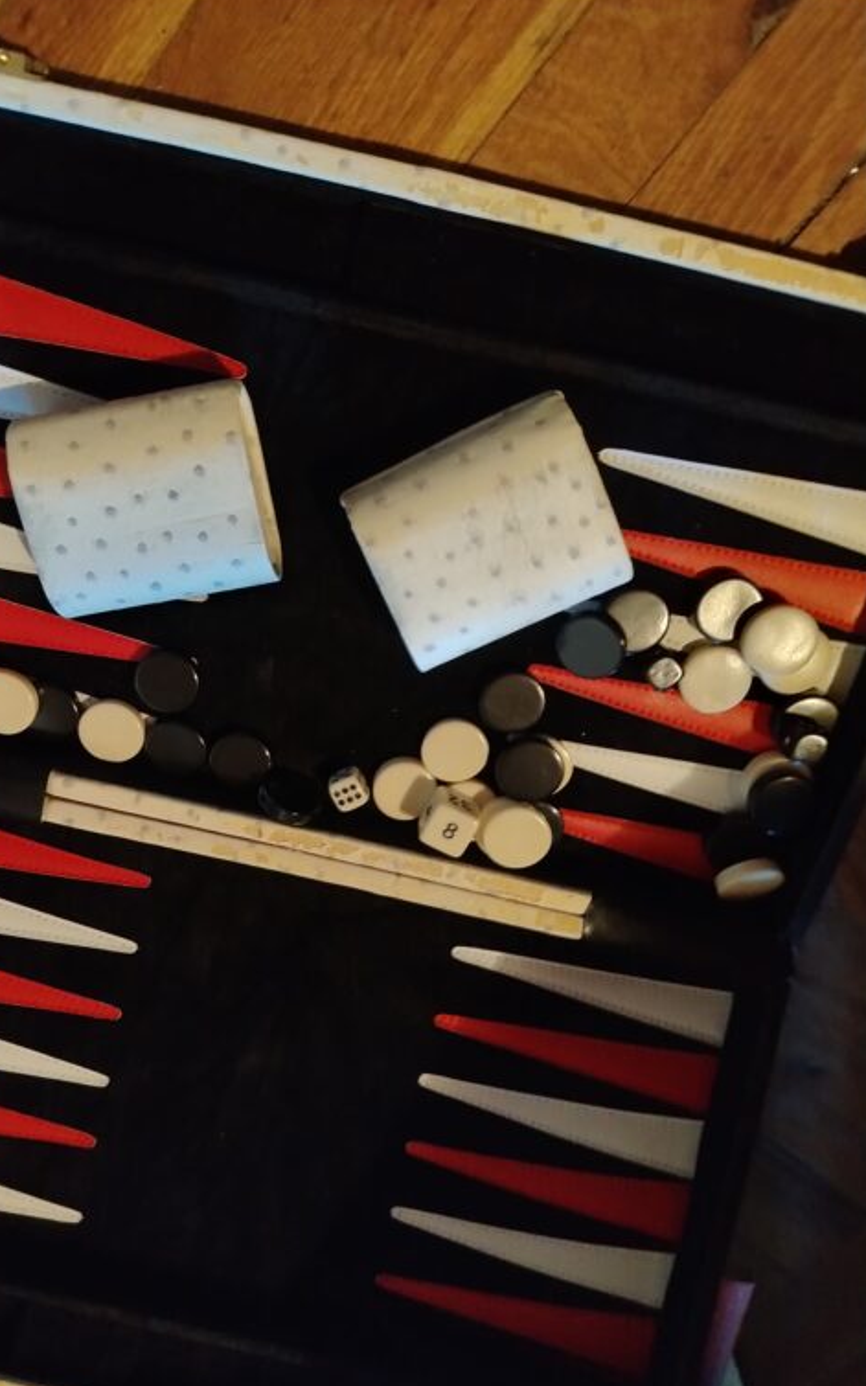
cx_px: 322
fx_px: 1020
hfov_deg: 45.6
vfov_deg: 68.4
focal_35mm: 27
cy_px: 721
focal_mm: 5.25
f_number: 1.75
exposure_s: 1/25
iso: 4184
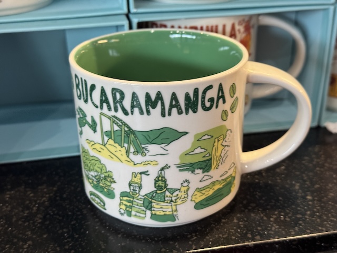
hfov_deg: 39.7
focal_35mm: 48
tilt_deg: -25.6
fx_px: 467
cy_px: 126
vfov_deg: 30.3
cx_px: 168
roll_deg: +1.6
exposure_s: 1/60
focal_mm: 6.76
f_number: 1.78
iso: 200
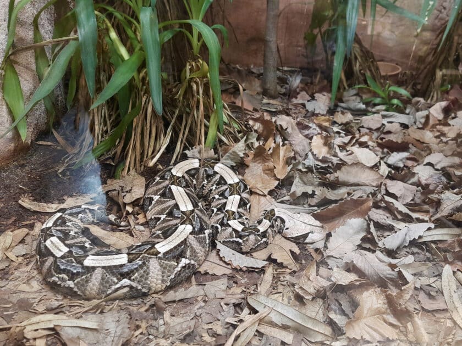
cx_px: 231
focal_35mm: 24
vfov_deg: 56.8
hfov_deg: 71.6
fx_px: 320
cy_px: 173
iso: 400
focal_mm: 5.23
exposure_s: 1/24
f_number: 1.8
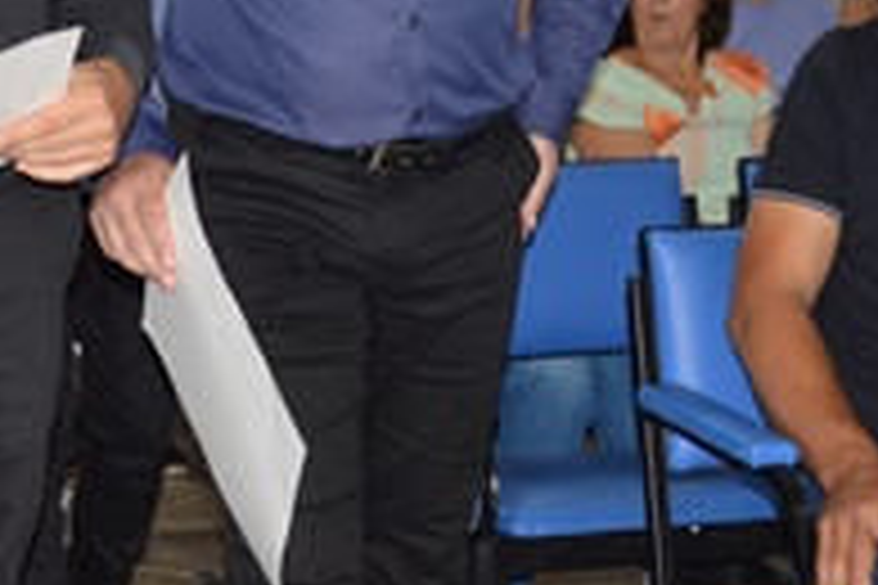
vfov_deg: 11.3
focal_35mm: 120
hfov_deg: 16.9
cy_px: -7
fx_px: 2926
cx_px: 122
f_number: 4
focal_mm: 26
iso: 400
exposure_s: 1/80
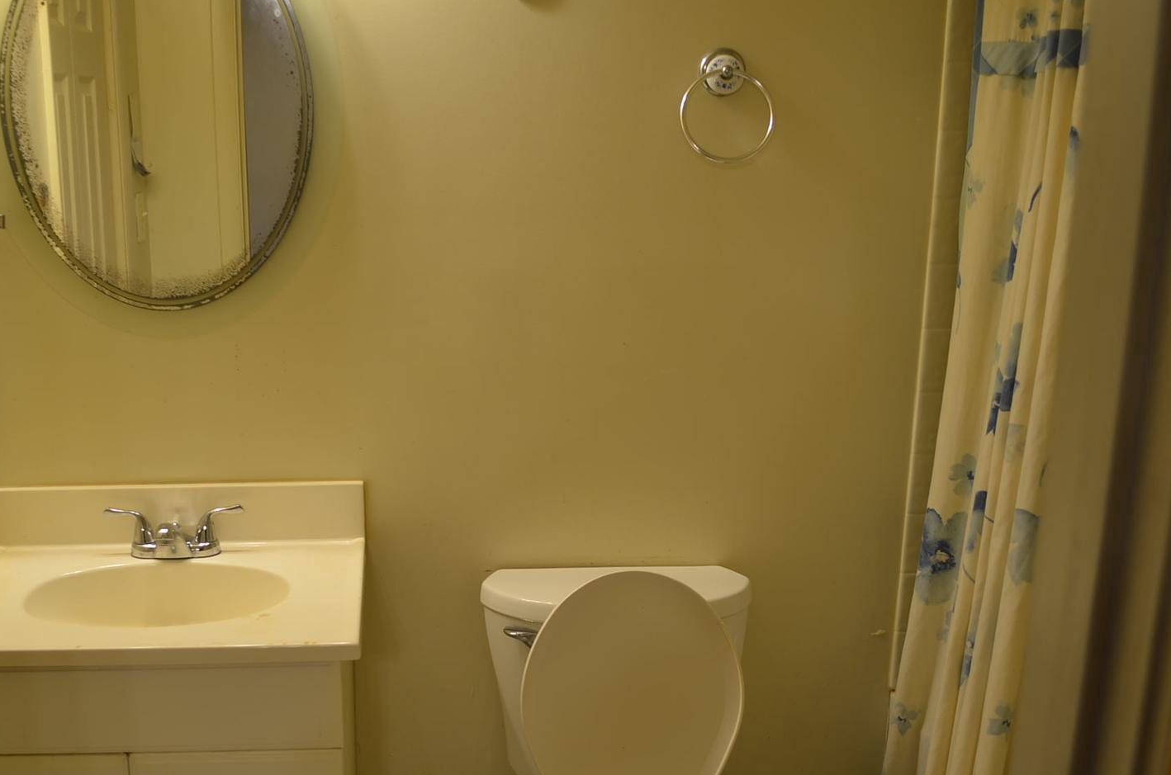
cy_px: 452
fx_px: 1266
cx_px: 413
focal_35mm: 39
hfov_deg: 49.0
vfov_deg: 34.0
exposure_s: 1/13
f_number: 3.5
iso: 100
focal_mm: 18
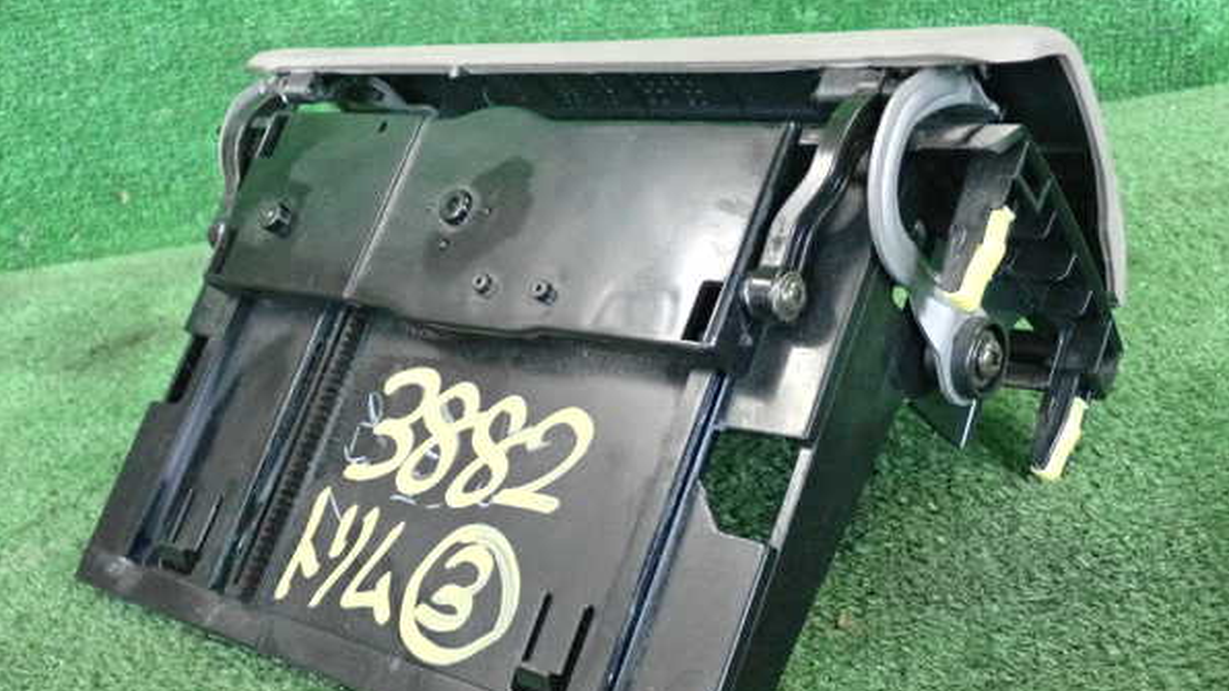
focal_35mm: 45
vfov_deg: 26.5
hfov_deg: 45.5
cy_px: 408
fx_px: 1466
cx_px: 612
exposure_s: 1/125
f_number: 2.8
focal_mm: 7.31
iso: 3200
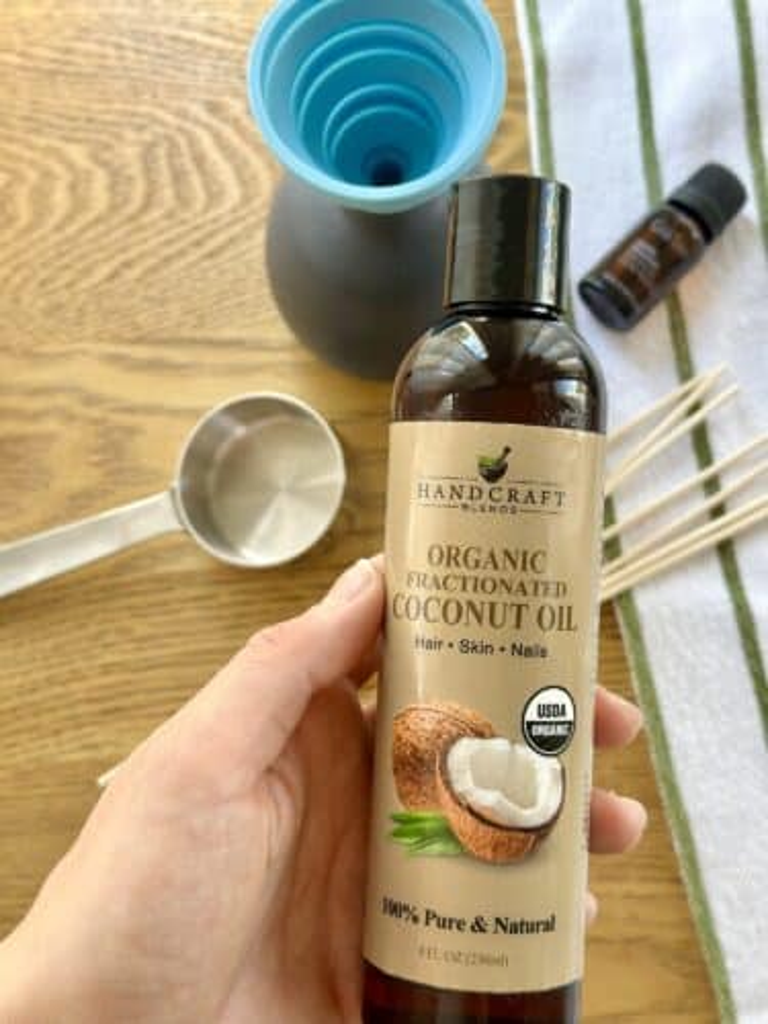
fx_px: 1420
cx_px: 384
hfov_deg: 30.3
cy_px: 512
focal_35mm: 48
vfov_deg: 39.7
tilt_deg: -80.7
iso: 80
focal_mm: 6.86
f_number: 1.78
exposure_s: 1/121
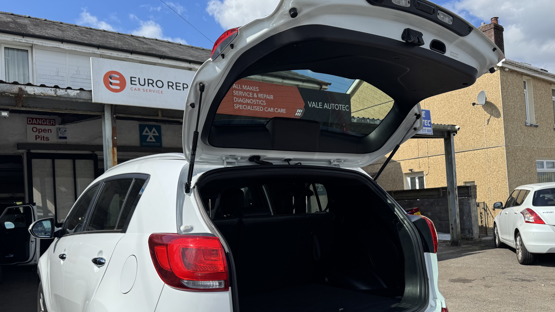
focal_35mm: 27
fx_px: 397
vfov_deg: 42.7
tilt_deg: +1.1
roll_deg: +3.3
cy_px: 188
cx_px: 277
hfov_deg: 69.9
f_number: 1.78
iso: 80
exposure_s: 1/4608
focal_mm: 6.76
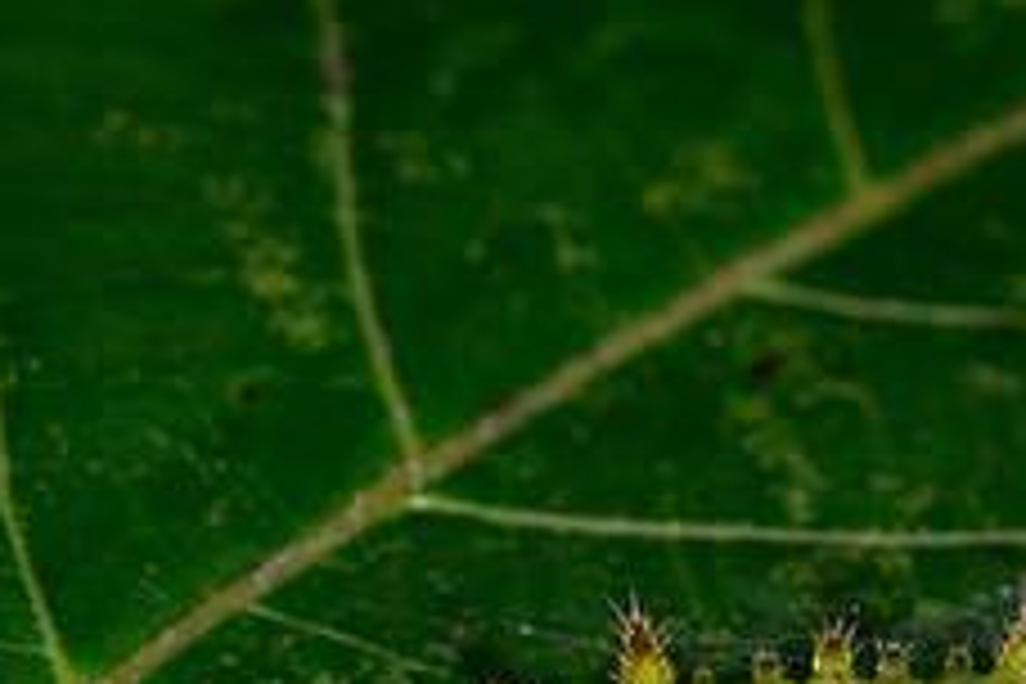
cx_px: 868
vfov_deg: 3.9
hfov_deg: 5.8
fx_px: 10145
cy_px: 857
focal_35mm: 356
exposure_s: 1/250
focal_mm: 105
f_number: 22
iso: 64
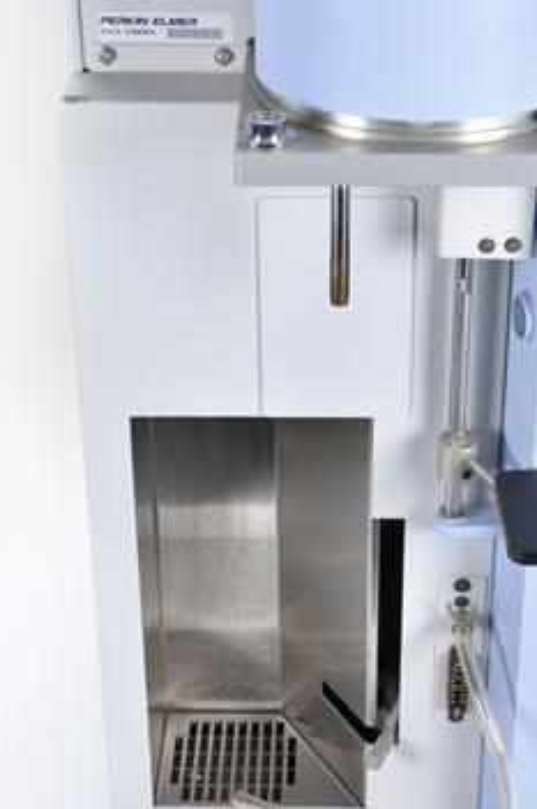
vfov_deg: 26.3
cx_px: 340
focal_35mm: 77
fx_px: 1728
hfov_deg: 17.6
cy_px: 415
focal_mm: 30
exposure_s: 1/200
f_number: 10
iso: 200
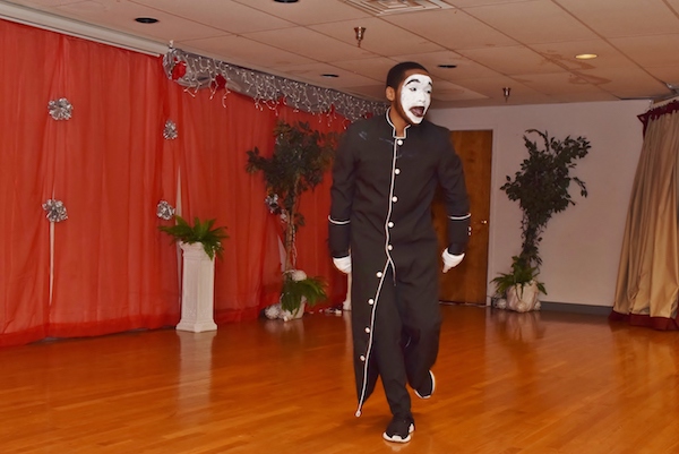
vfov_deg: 29.9
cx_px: 340
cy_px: 227
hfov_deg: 43.6
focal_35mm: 45
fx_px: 849
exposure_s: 1/60
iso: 800
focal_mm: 30
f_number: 6.3
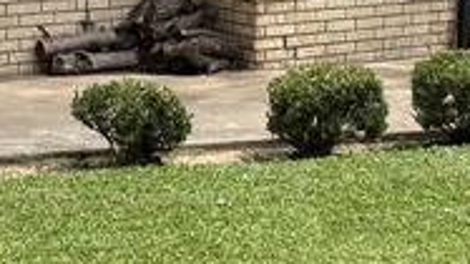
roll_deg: +0.5
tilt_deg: -2.2
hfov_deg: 13.9
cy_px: -116
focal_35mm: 155
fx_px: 1931
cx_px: 259
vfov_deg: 7.7
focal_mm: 5.96
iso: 50
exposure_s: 1/2208
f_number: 1.6
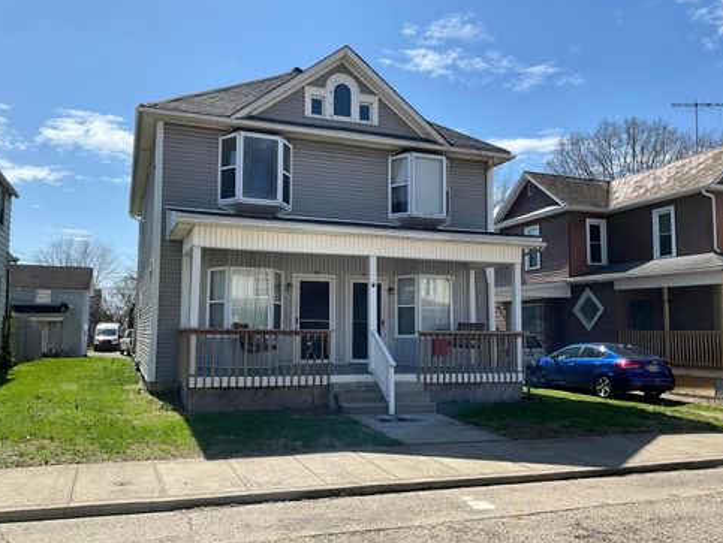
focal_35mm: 30
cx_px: 353
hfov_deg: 59.9
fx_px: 627
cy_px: 276
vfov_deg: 46.8
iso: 25
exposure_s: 1/1848
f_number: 1.8
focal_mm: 3
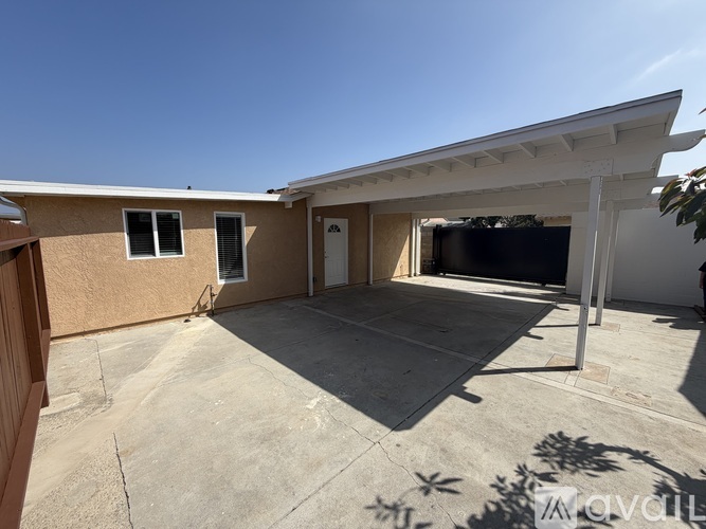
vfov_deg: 85.7
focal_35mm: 14
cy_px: 264
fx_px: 285
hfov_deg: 102.1
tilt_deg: -6.2
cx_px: 353
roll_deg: -0.1
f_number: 2.2
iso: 20
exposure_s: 1/1050
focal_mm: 2.22
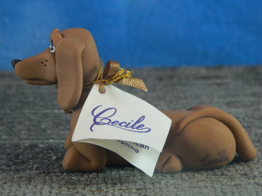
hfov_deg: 15.3
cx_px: 131
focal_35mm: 129
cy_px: 98
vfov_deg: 11.5
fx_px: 976
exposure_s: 1/25
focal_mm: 23.2
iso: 400
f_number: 4.7
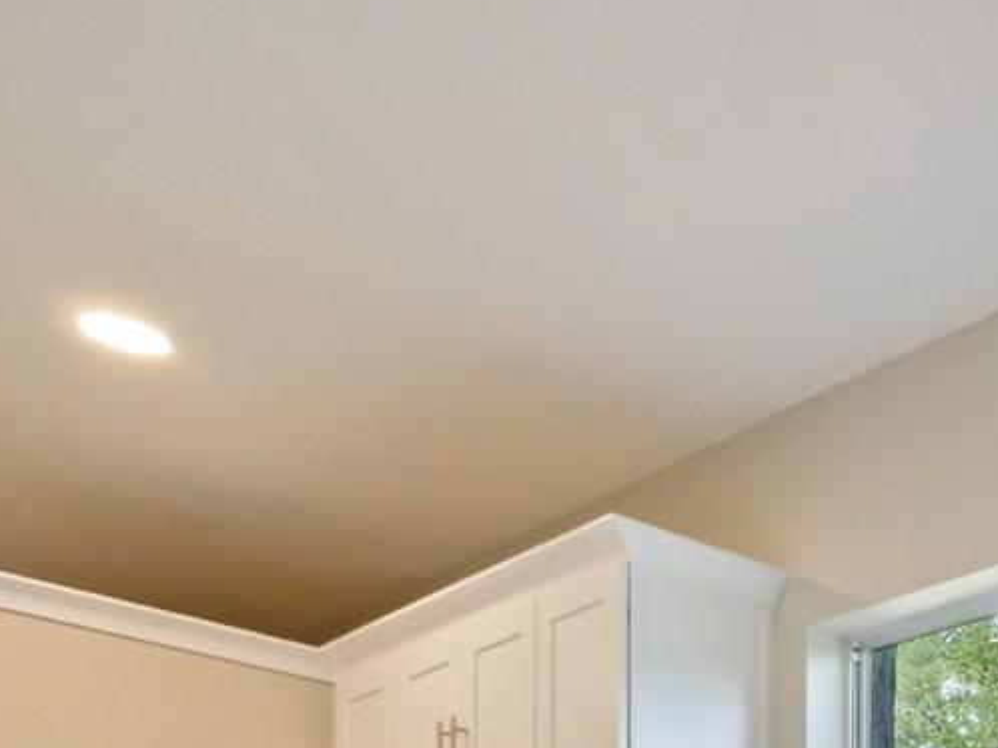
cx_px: 1523
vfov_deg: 25.5
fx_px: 1297
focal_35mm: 45
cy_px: 1074
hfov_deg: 27.5
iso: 800
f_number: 4
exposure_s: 1/60
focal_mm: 7
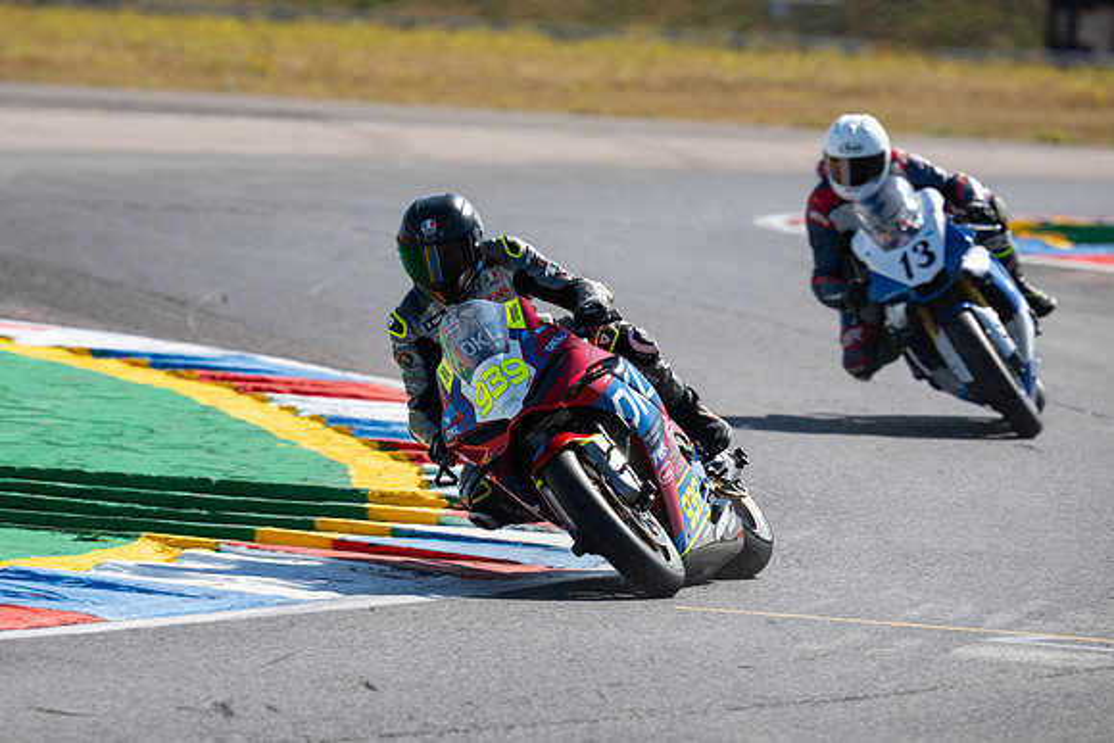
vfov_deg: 3.2
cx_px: 507
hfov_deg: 4.7
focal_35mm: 436
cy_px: 363
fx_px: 13489
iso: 100
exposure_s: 1/400
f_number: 5.6
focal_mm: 400
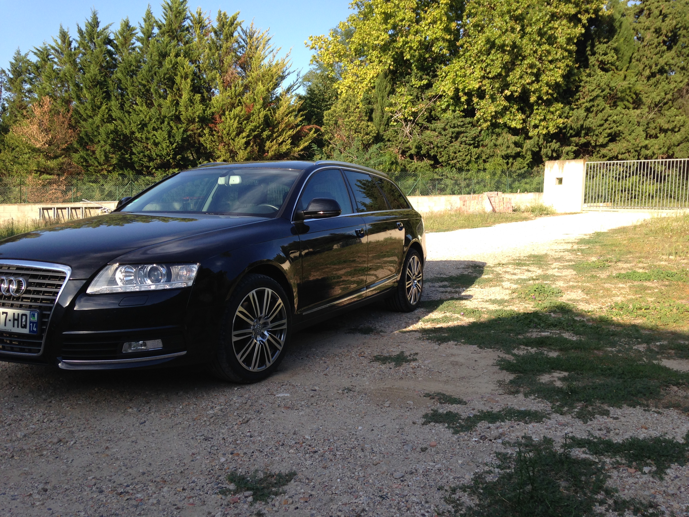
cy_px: 258
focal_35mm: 33
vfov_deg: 42.9
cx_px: 344
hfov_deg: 55.4
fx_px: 657
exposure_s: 1/565
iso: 50
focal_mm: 4.12
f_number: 2.4
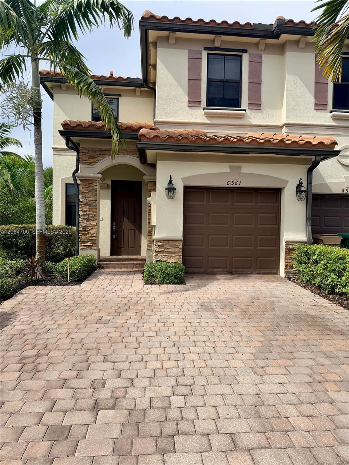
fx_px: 323
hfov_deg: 56.8
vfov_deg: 71.6
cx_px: 174
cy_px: 232
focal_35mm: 24
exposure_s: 1/4673
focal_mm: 6.76
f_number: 1.78
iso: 80
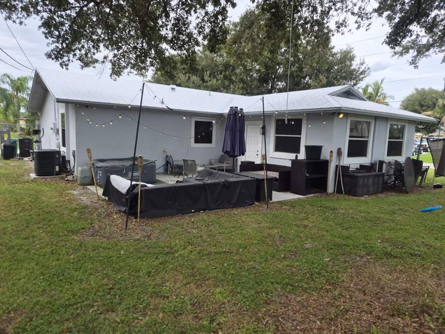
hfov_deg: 73.9
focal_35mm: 23
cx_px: 222
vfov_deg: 58.9
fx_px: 296
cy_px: 167
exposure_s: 1/3632
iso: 80
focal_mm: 5.4
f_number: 1.8
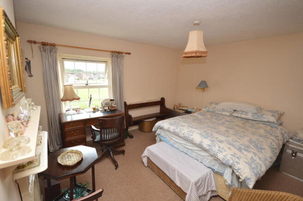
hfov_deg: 100.4
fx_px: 126
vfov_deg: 77.2
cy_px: 100
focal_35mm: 15
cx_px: 152
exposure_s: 1/100
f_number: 5
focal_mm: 10
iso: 400
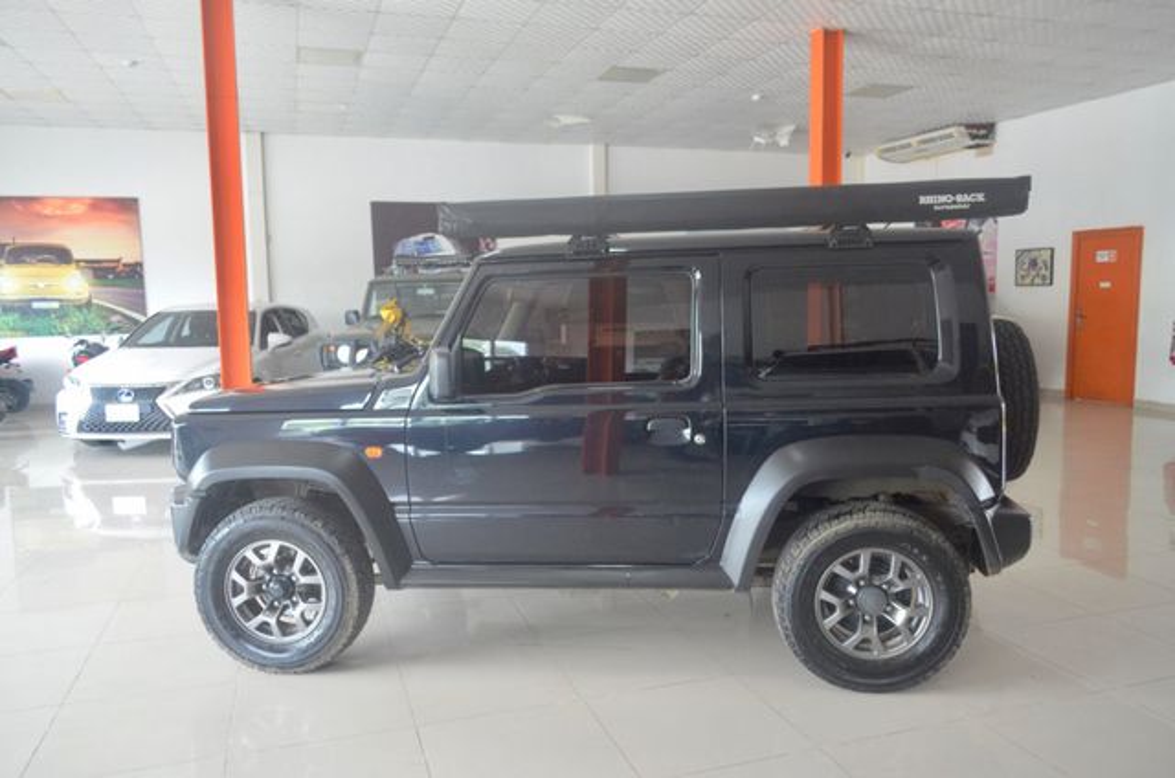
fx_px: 879
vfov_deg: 47.7
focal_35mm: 27
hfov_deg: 67.5
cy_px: 389
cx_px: 588
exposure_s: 1/60
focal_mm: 18
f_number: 4
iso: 800
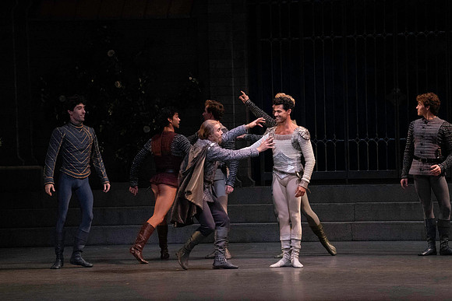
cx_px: 226
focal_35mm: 200
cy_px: 150
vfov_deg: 6.9
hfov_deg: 10.3
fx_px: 2512
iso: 16000
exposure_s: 1/400
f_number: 13
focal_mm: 200
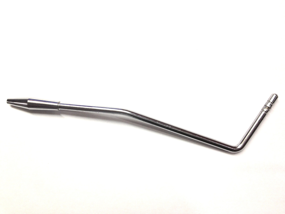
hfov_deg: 52.6
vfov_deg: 40.7
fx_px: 288
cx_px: 142
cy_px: 107
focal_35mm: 35
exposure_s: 1/20
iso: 64
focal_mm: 4.28
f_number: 2.4
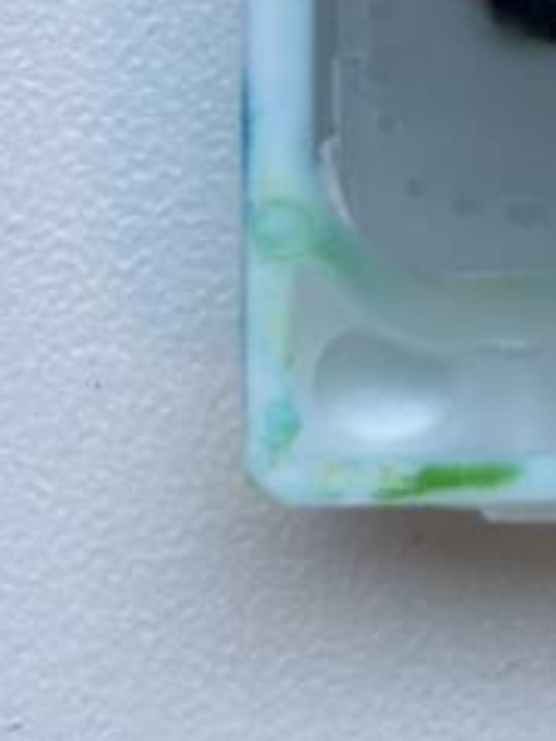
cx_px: 793
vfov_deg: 9.0
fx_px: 4622
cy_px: -314
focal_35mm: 216
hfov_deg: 6.8
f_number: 1.6
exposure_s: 1/121
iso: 50
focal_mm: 5.96
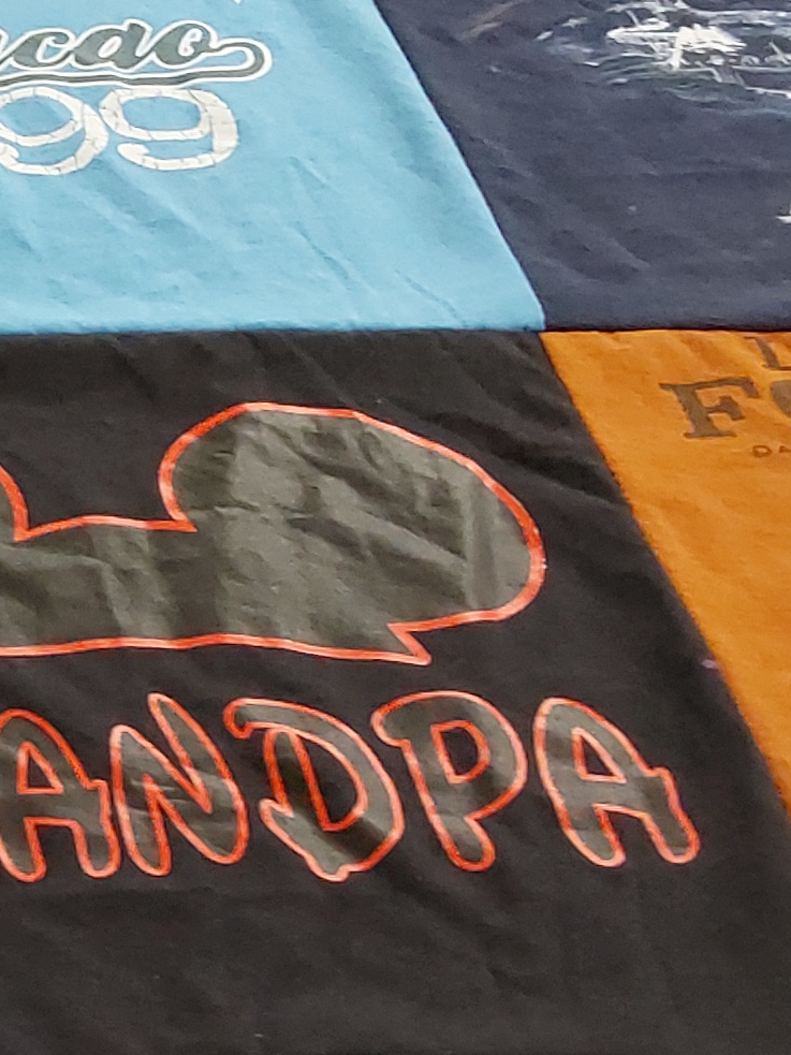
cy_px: 638
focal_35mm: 93
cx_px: -506
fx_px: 2834
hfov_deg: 14.5
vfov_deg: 21.1
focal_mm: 2.91
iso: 160
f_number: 1.9
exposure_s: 1/60
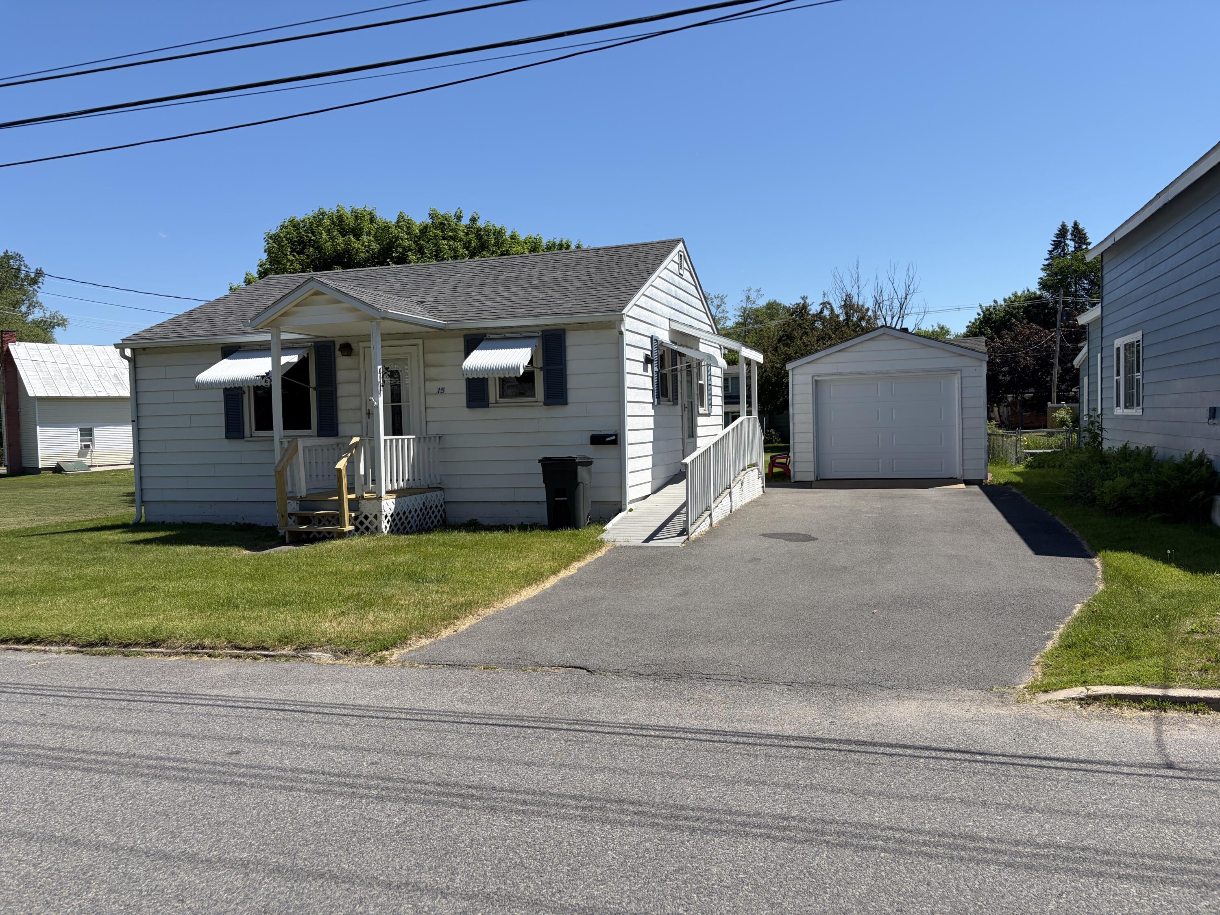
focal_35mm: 26
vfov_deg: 53.1
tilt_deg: -1.7
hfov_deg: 67.3
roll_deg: +3.0
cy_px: 458
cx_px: 610
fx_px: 916
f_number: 1.6
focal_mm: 5.96
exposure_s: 1/4608
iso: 50
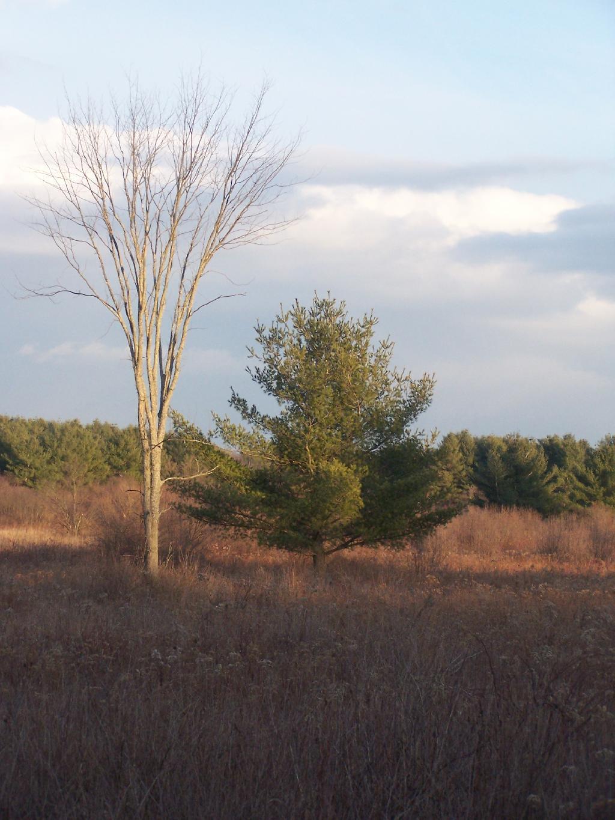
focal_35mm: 105
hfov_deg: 14.1
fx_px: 2487
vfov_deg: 18.7
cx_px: 308
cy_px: 410
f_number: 3.2
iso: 200
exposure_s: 1/640
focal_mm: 17.5
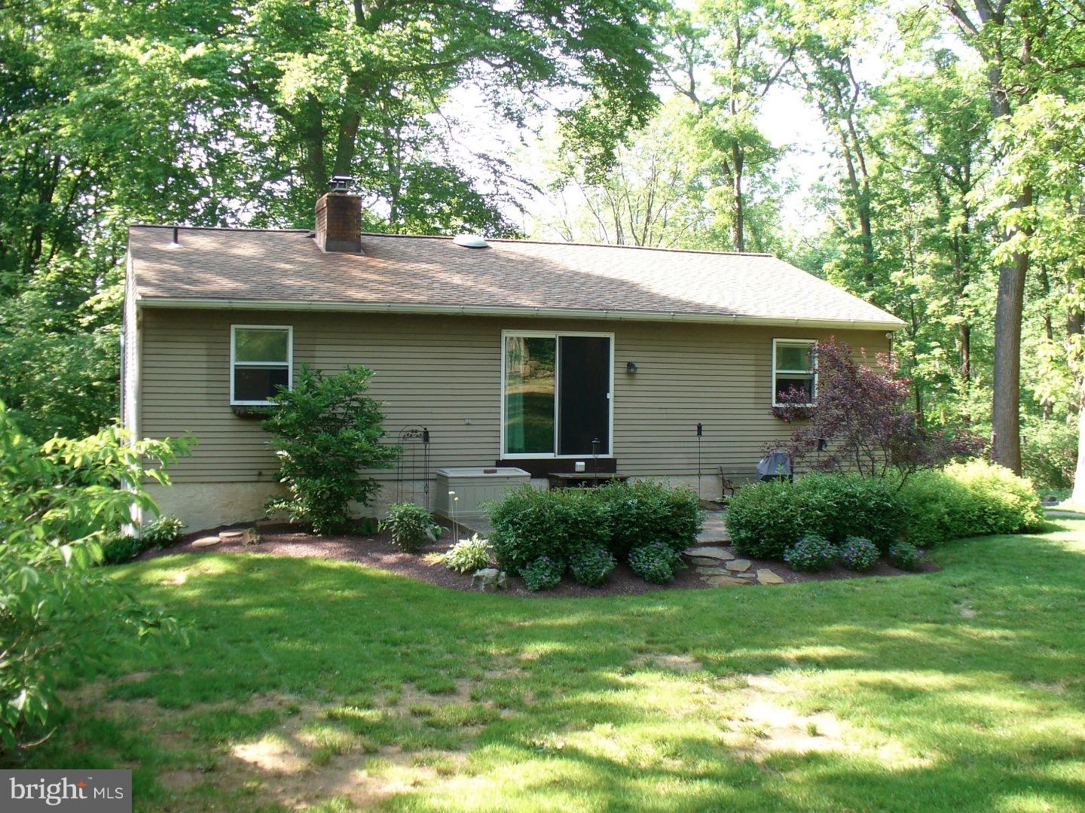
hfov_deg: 50.1
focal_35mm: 37
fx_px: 1160
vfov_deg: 38.7
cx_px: 542
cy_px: 406
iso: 80
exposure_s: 1/80
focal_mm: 6.1
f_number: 2.8
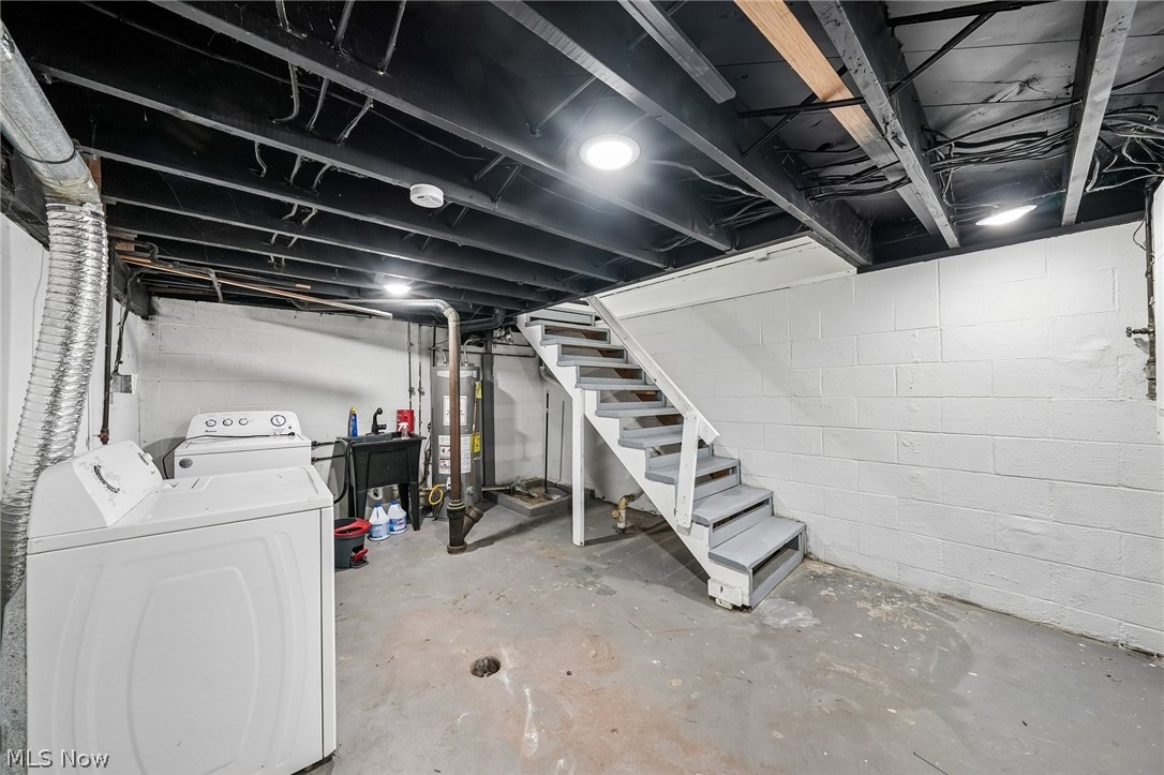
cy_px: 388
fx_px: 388
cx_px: 582
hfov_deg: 112.6
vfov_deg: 89.9
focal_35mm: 12
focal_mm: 12
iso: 400
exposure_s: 1/3.33
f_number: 8
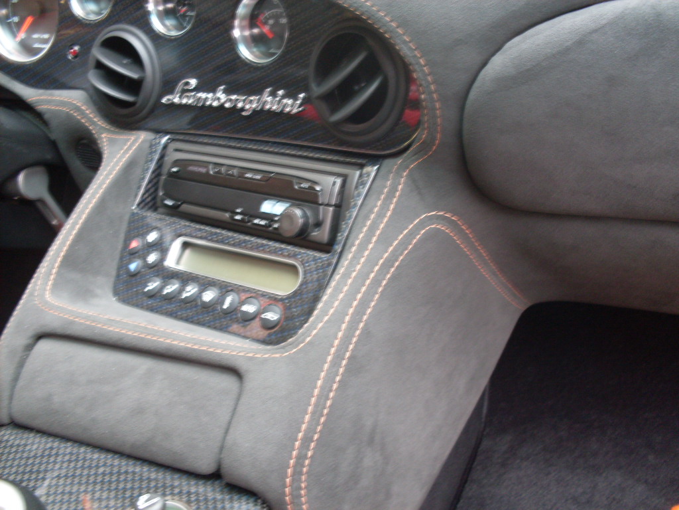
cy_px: 255
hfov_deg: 49.0
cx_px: 340
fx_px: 745
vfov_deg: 37.7
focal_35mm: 38
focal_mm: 6.3
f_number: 2.8
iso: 80
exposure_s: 1/15
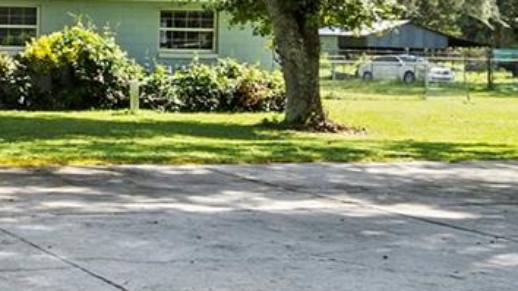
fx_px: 975
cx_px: -241
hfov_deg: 24.0
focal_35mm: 71
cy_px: 15
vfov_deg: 16.7
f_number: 14
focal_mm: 10
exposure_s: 1/20
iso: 200
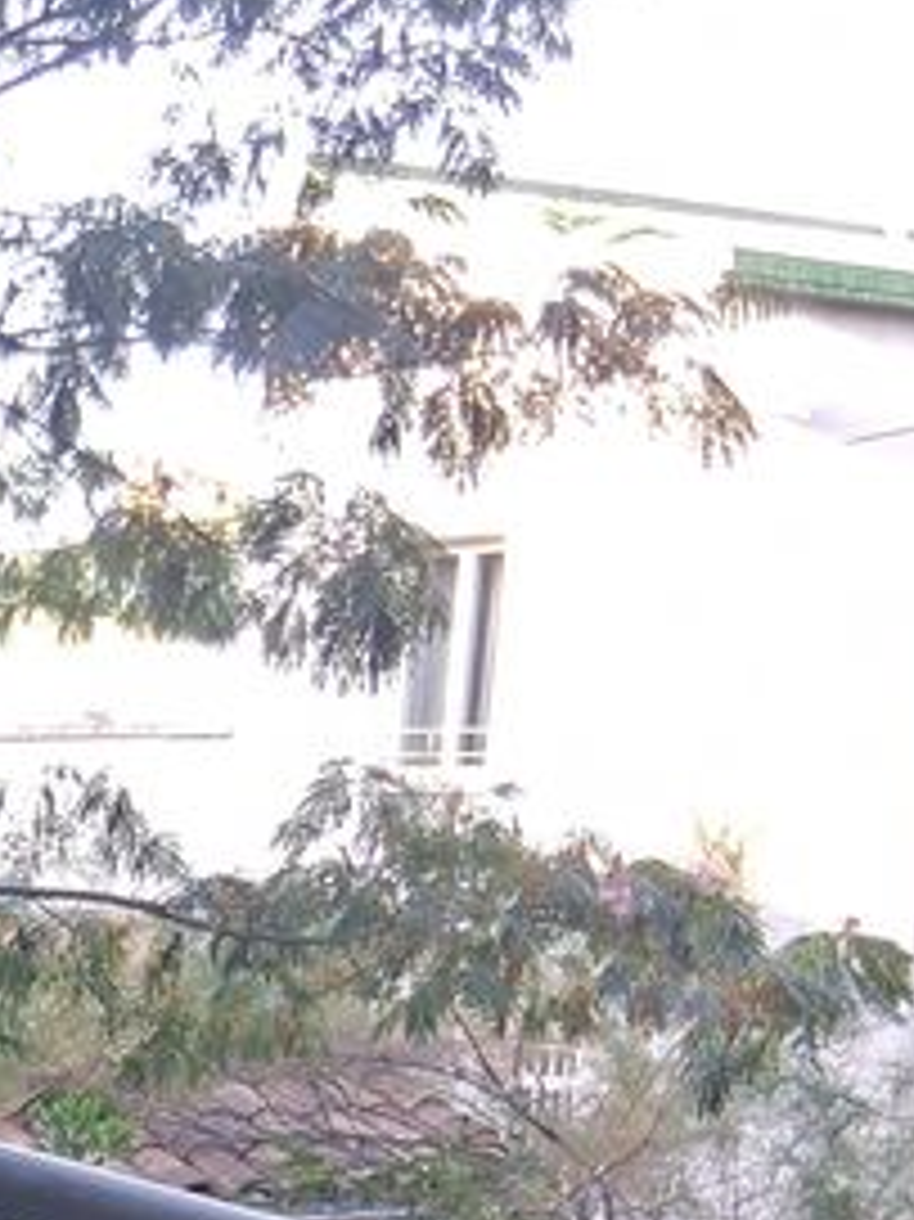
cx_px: -599
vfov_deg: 19.0
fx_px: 3382
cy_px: 1580
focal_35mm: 96
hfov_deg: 14.1
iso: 80
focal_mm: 3.98
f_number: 1.8
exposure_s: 1/120
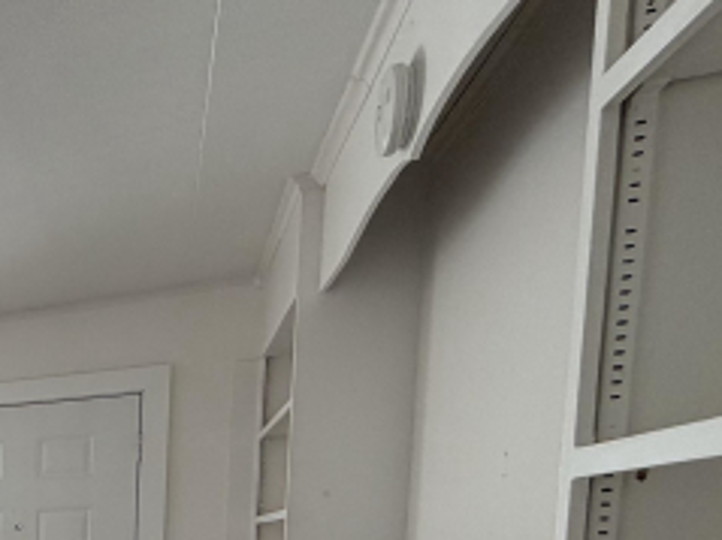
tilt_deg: -5.8
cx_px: -279
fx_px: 813
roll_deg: +1.6
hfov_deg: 32.0
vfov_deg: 31.4
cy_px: 634
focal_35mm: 39
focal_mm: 2.22
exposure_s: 1/121
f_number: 2.2
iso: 100
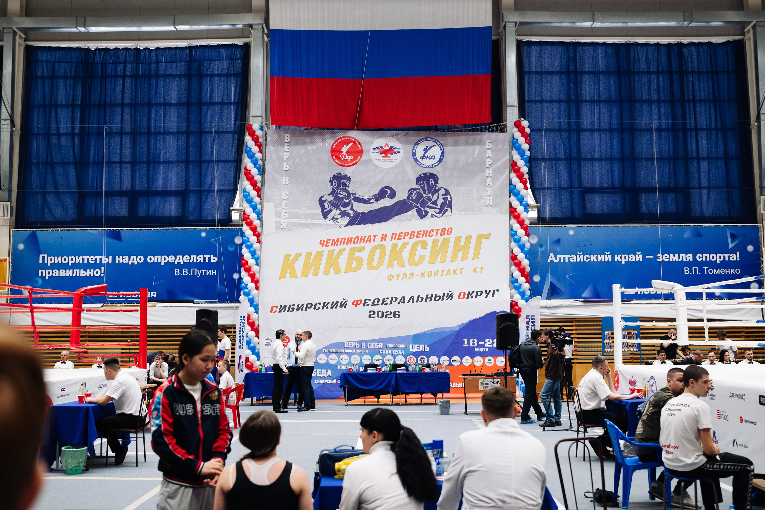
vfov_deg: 36.7
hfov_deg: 52.9
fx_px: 769
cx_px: 384
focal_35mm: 36
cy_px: 262
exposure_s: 1/200
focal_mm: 35
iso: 400
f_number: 2.8
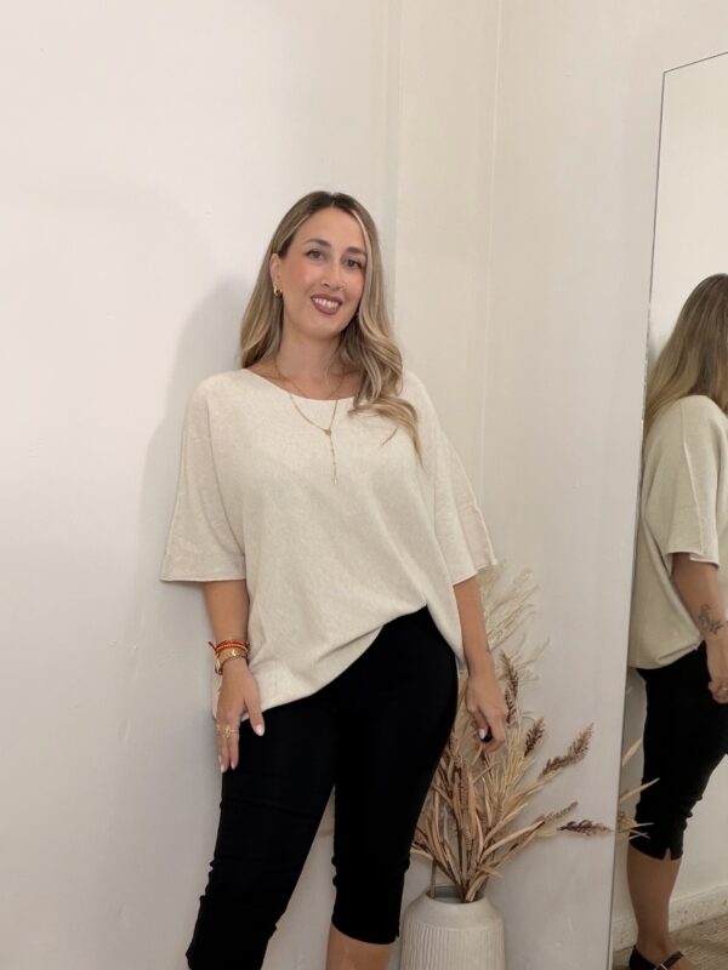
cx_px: 364
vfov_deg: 60.0
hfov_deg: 46.8
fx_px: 841
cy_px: 485
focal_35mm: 30
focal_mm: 2.71
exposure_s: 1/50
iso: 80
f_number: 1.9
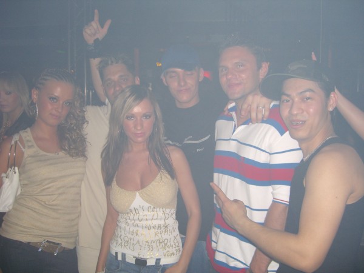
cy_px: 136
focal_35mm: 38
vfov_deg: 37.7
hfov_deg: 49.0
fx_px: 400
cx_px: 182
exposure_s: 1/60
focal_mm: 7.9
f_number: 2.8
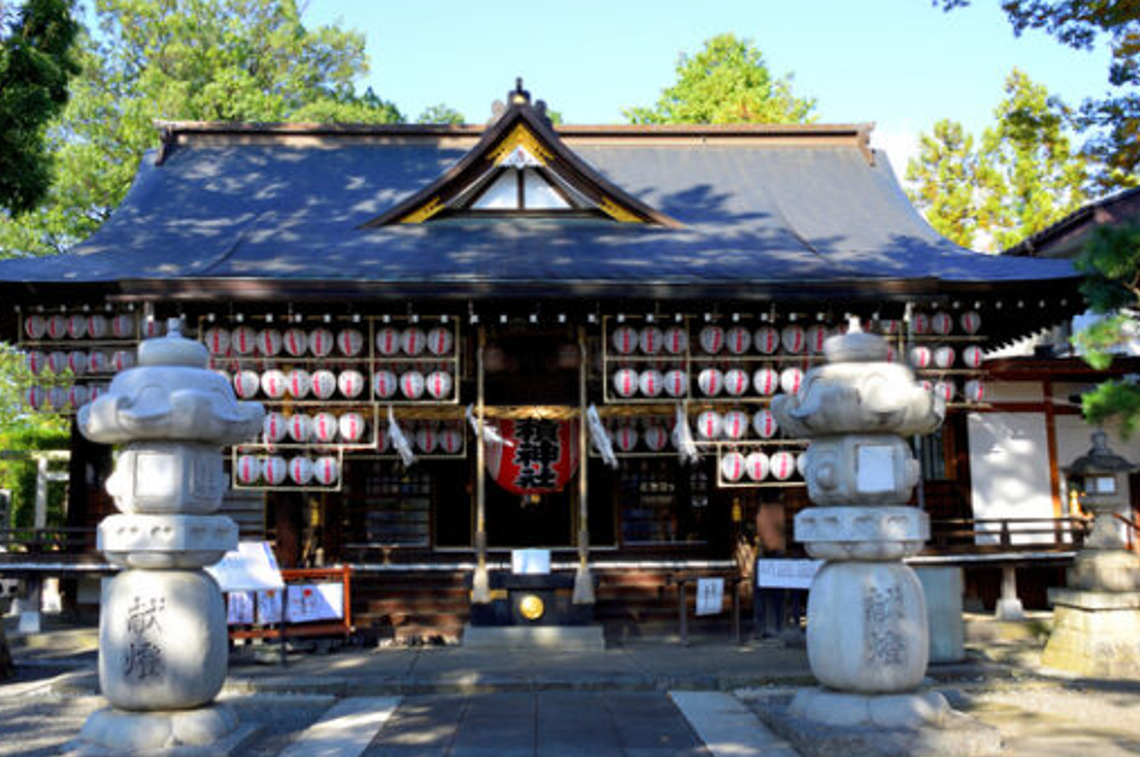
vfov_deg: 41.0
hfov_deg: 58.7
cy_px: 367
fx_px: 1012
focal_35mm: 32
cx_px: 536
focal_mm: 18
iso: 100
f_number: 9
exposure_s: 1/50
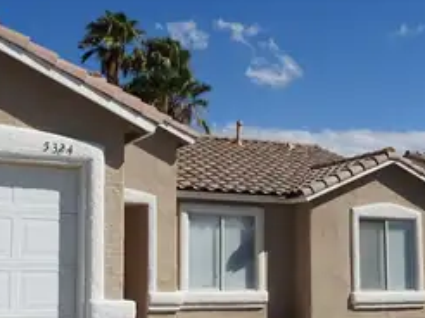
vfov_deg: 25.5
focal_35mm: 57
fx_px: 699
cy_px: 199
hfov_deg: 33.7
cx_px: 174
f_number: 4.2
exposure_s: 1/1600
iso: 100
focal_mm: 6.3
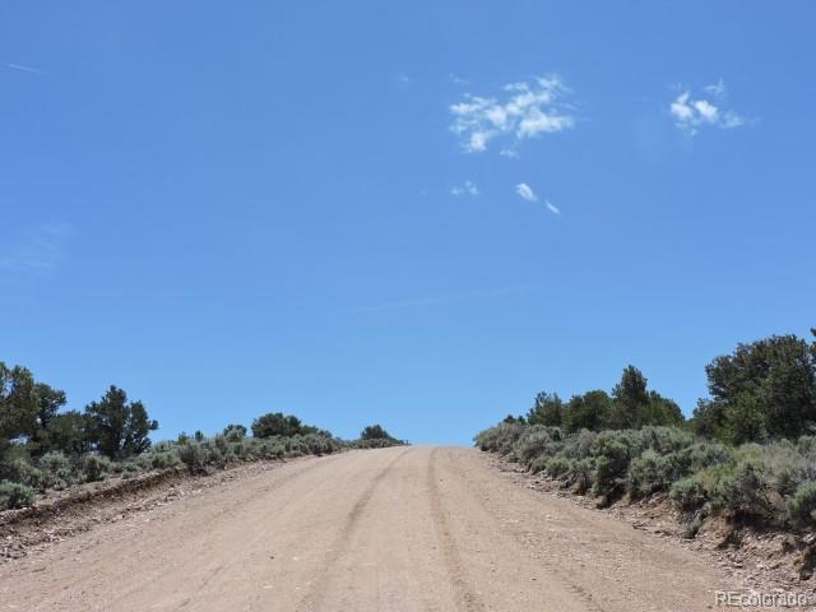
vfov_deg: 36.0
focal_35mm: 40
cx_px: 408
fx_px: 943
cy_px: 306
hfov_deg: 46.8
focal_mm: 7.1
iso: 100
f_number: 3.7
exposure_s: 1/1250
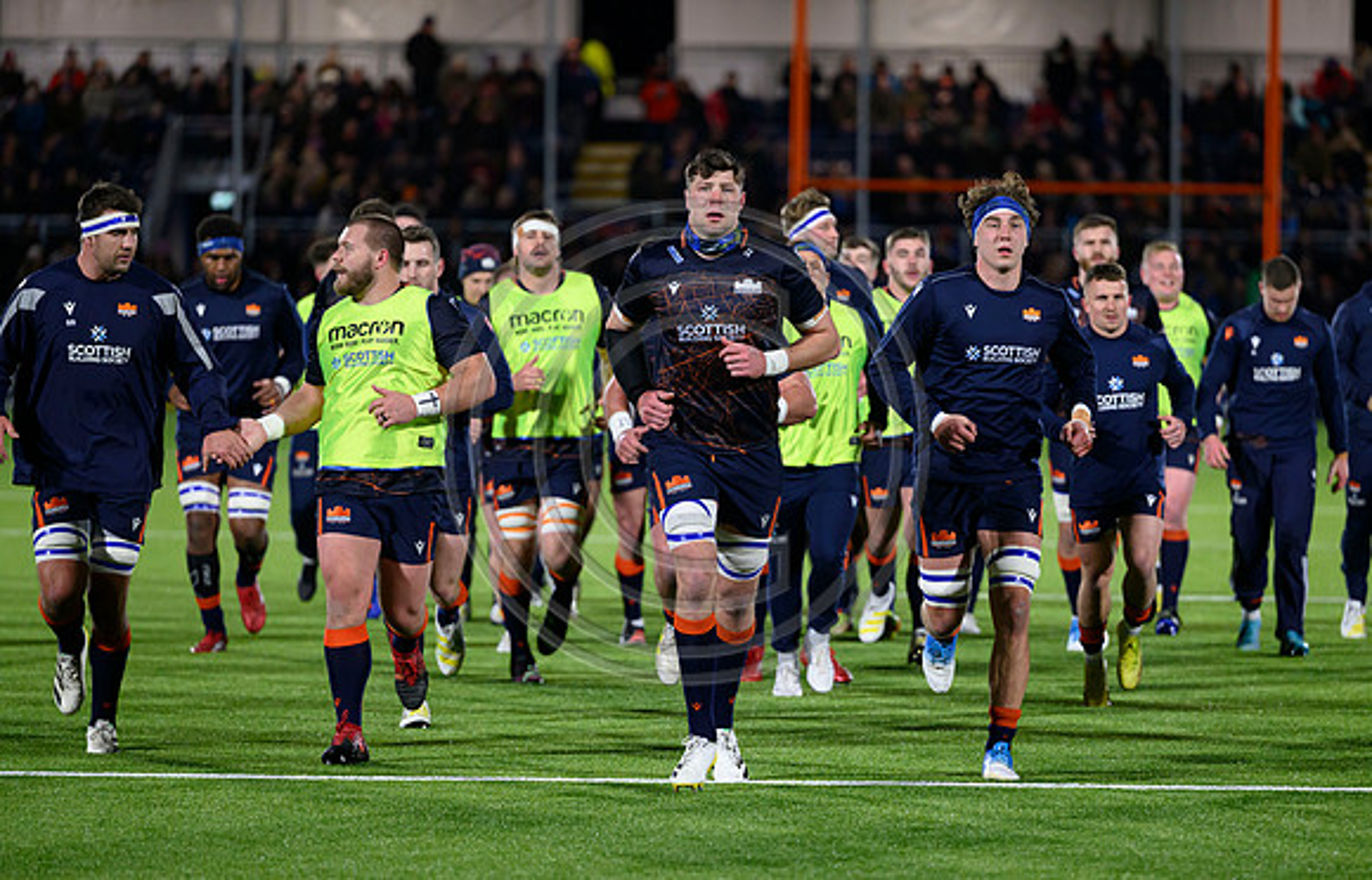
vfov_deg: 5.9
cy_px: 525
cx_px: 802
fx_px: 8547
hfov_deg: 9.2
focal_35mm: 227
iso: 2500
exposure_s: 1/800
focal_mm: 190
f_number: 3.2
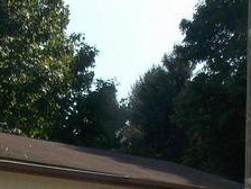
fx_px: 761
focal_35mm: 105
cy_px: 318
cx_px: 50
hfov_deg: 18.5
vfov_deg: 13.0
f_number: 3.1
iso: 80
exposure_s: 1/1000
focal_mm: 4
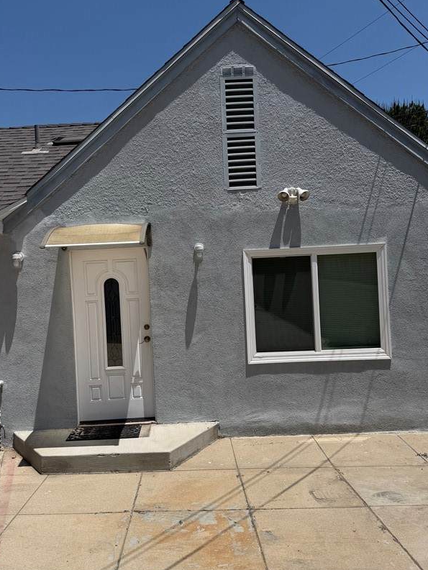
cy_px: 290
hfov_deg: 45.4
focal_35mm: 31
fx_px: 511
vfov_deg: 58.3
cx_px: 188
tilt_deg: +3.2
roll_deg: +3.3
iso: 80
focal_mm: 6.76
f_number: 1.78
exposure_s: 1/9091
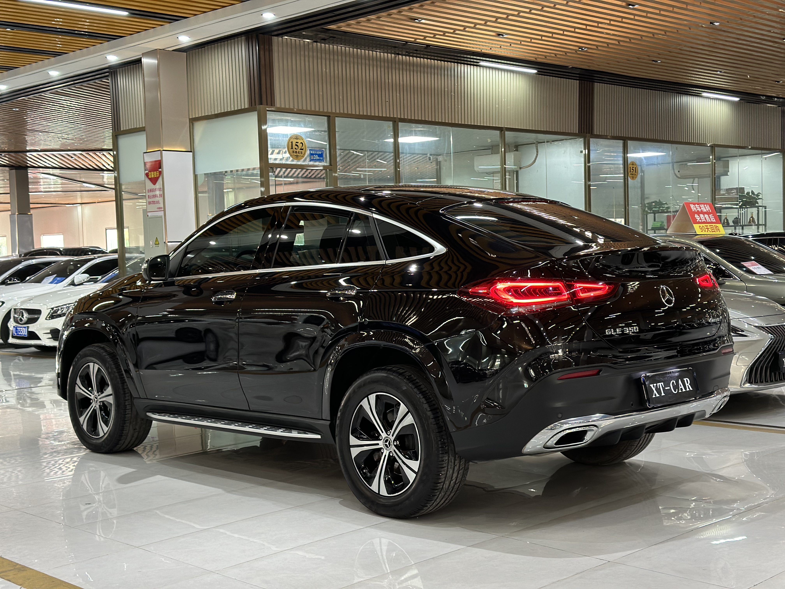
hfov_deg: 39.7
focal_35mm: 48
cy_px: 294
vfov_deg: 30.3
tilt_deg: -1.9
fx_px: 1089
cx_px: 392
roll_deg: +2.3
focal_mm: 6.86
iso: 160
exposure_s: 1/50
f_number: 1.78
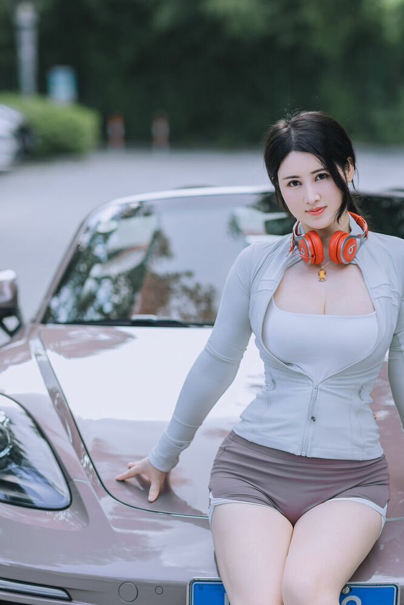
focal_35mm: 134
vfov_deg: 15.3
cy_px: 434
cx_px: 299
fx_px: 2255
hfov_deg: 10.2
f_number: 2
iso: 100
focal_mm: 85
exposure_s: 1/500
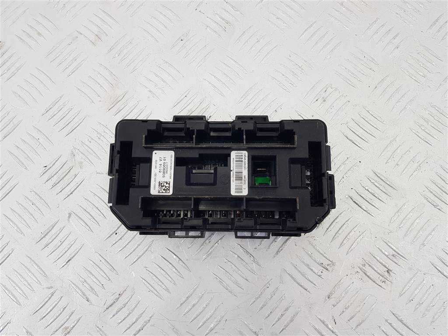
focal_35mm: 26
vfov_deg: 53.1
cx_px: 224
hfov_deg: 67.3
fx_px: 336
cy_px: 168
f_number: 1.7
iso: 64
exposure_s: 1/100
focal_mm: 4.2
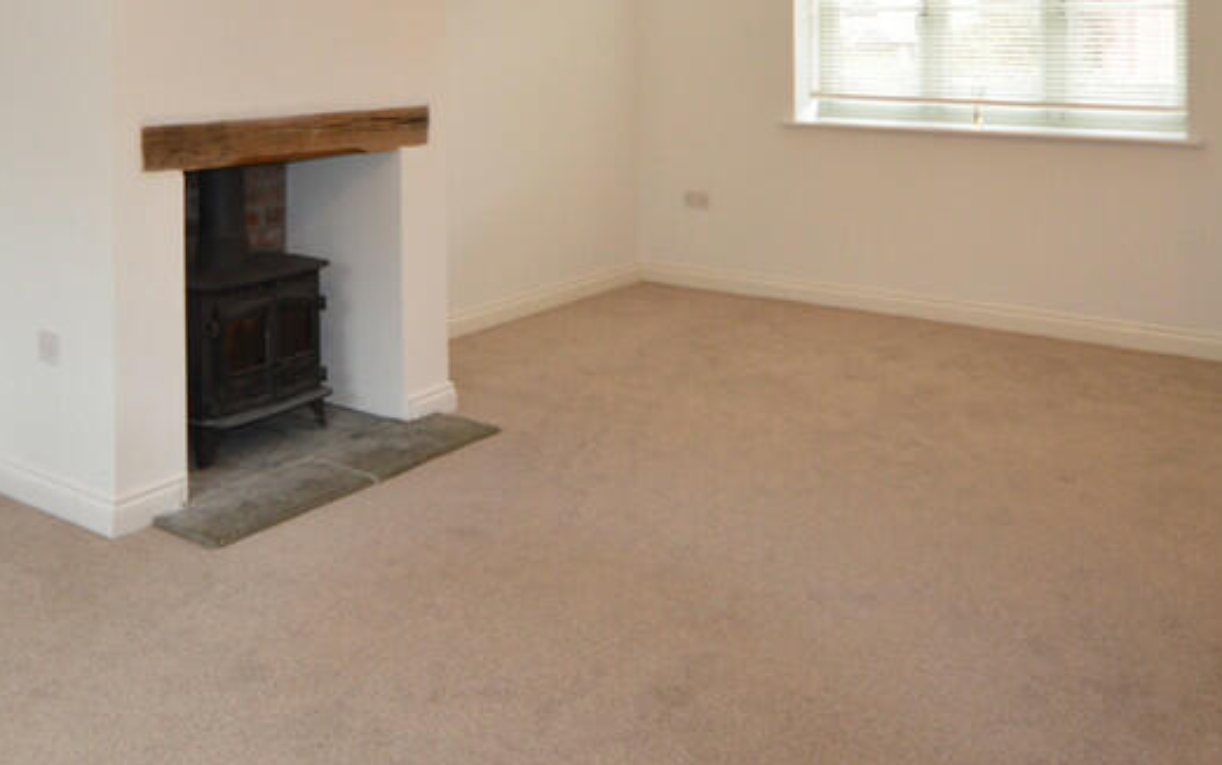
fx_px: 1199
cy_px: 67
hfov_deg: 53.7
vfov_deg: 33.4
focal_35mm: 36
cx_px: 502
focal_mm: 12
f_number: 4
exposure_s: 1/100
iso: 400
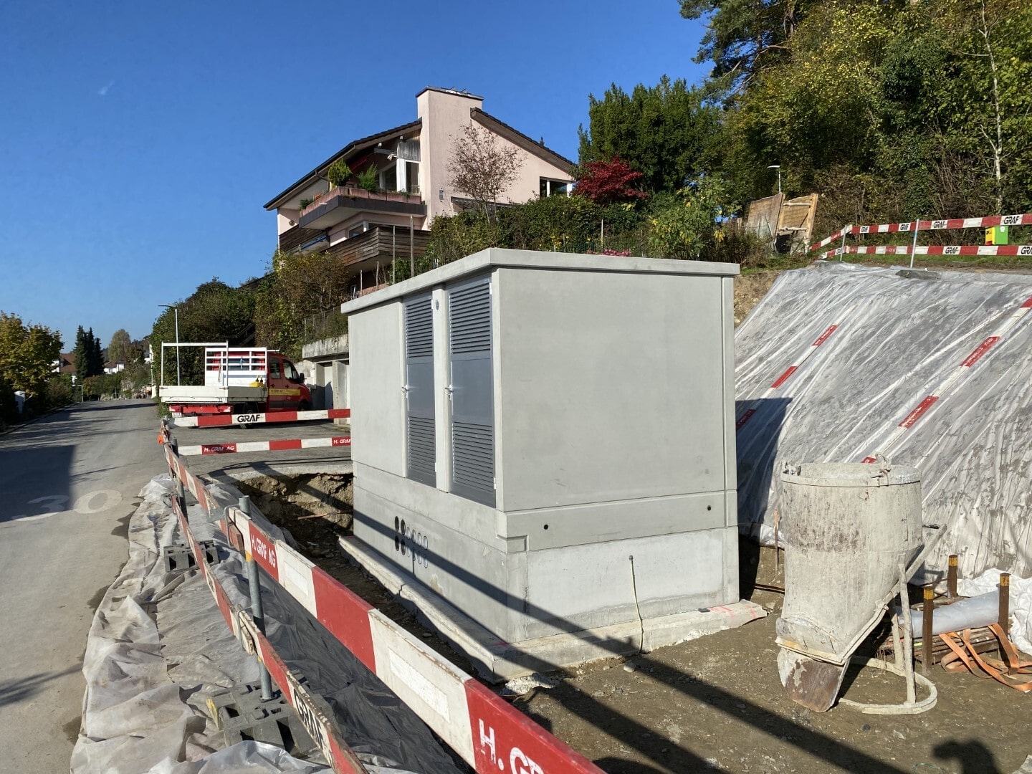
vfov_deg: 53.1
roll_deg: +0.1
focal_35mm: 26
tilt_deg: -3.8
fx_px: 775
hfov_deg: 67.3
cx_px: 516
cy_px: 387
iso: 32
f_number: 1.8
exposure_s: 1/4115
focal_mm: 4.25
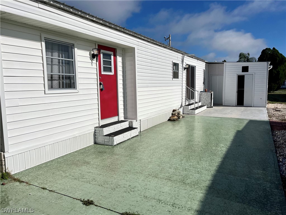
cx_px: 143
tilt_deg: -4.8
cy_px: 108
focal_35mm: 26
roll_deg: +0.2
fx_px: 215
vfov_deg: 53.1
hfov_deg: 67.3
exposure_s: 1/15152
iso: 50
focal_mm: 5.1
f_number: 1.6
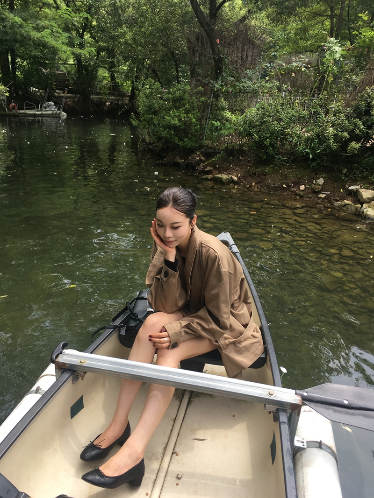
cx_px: 187
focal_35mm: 29
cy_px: 249
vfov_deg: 61.7
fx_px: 418
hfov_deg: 48.2
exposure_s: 1/405
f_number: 2.2
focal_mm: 4.15
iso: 25
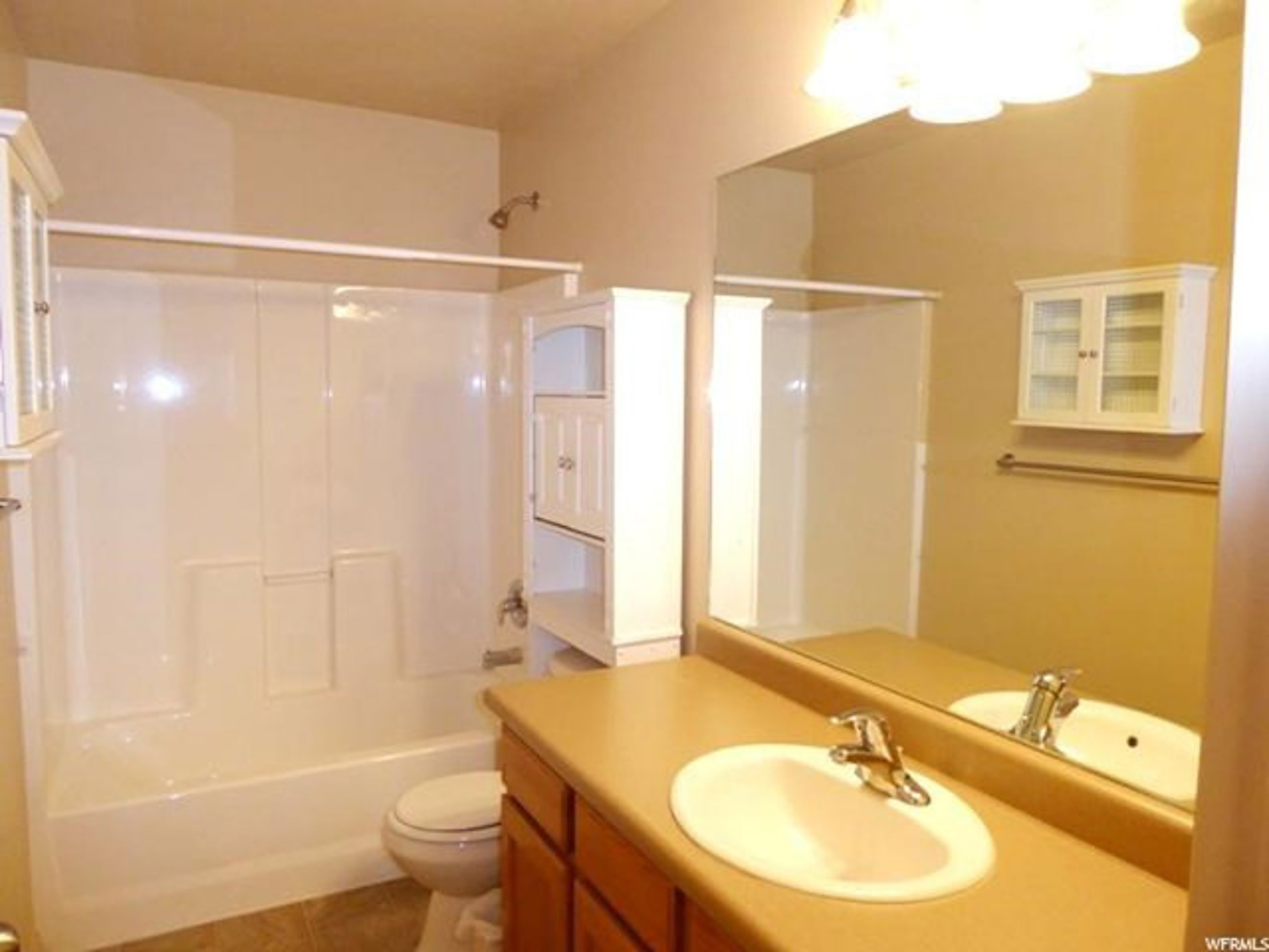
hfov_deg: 71.6
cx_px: 634
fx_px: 880
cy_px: 476
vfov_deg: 56.8
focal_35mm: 24
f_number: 3.3
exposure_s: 1/60
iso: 500
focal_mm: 4.3
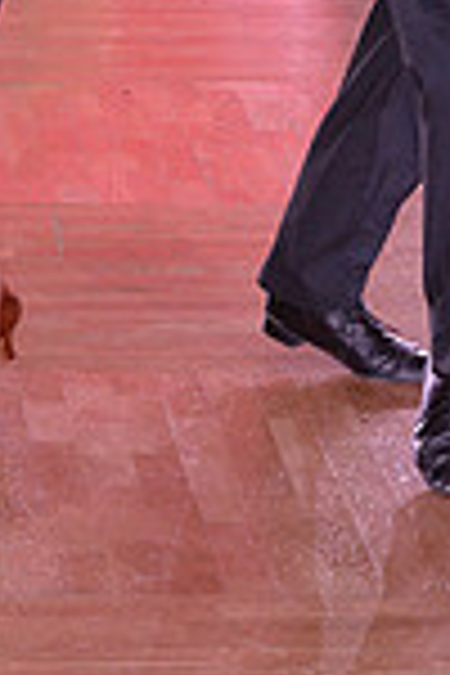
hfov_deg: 5.1
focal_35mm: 270
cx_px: 245
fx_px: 5062
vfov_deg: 7.5
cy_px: -310
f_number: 6.3
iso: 2000
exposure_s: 1/250
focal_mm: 70
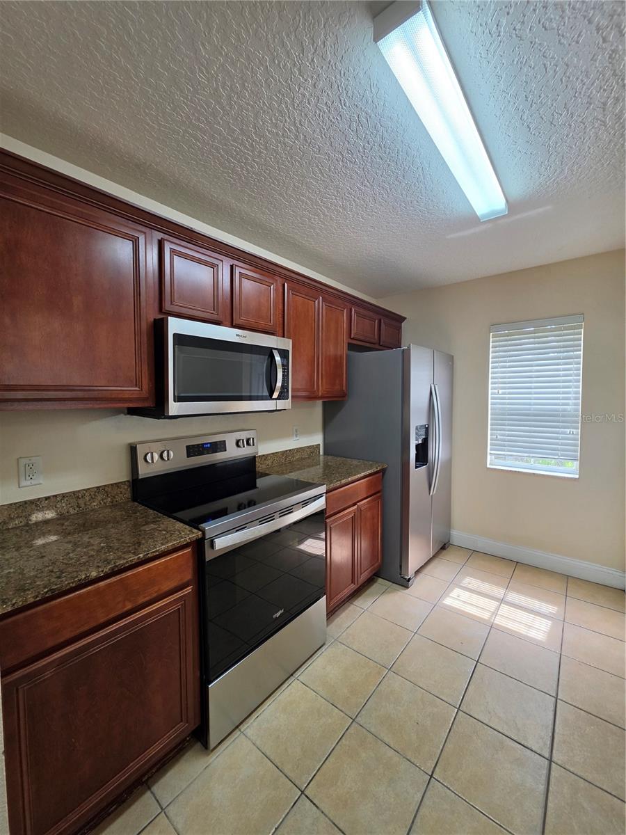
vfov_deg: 106.2
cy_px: 418
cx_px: 313
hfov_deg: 89.9
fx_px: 313
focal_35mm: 13
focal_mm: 2.2
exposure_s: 1/120
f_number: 1.9
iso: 125
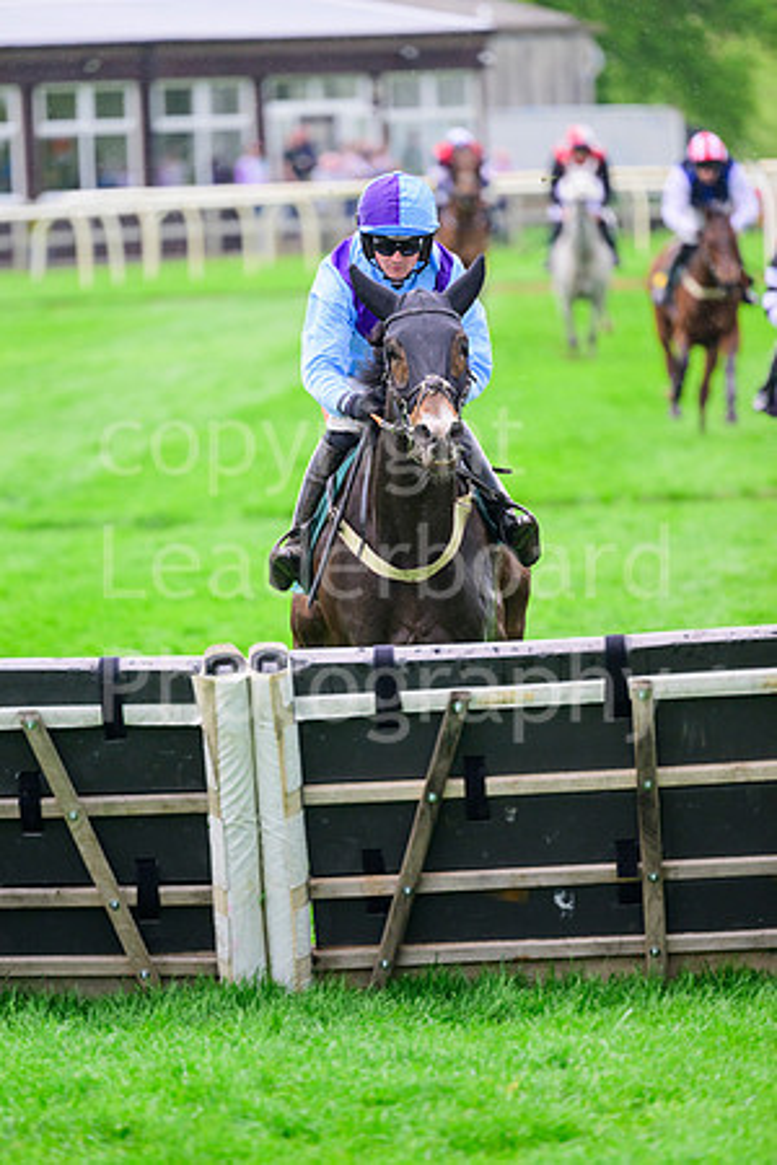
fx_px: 12302
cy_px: 582
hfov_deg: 3.6
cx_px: 388
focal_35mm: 380
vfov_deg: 5.4
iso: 2000
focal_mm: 380
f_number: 5.6
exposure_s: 1/1000
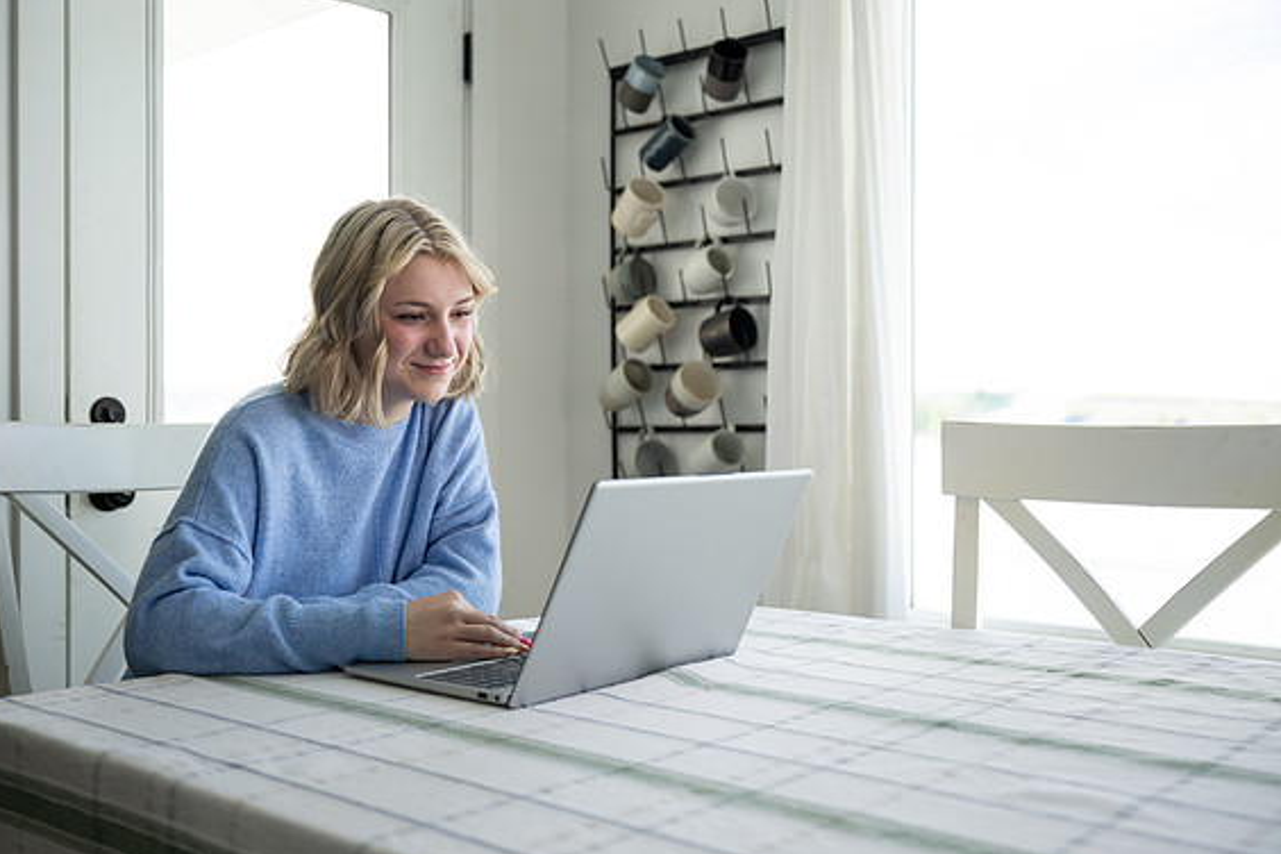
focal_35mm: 36
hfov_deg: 53.1
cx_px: 634
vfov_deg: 36.9
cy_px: 433
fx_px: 1281
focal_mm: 35
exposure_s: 1/320
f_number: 2.8
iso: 100
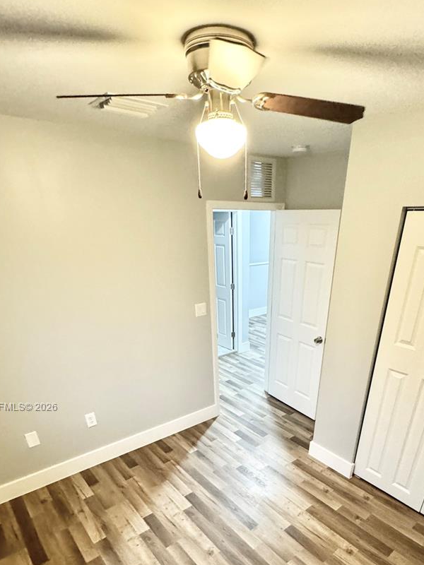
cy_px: 408
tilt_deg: -30.0
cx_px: 244
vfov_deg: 74.6
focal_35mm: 21
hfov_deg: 63.1
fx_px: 343
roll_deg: +0.3
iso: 800
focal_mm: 2.22
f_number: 2.2
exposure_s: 1/60
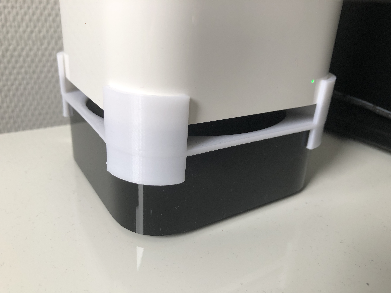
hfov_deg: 63.4
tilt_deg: -23.8
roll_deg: -3.2
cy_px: 146
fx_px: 316
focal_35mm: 28
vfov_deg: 49.7
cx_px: 196
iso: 32
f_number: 1.8
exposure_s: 1/30
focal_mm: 3.99
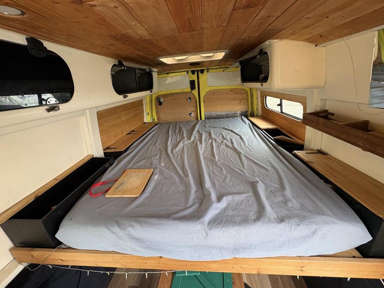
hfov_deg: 102.1
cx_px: 192
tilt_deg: -16.9
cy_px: 144
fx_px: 155
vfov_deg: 85.7
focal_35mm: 14
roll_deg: +0.8
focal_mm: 2.22
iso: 160
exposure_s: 1/99
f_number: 2.2
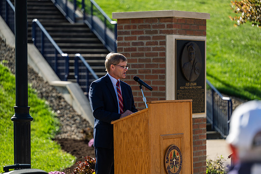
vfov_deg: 9.8
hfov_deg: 14.7
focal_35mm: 140
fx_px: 1015
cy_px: 87
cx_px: 130
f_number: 3.2
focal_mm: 140
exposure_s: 1/400
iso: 40
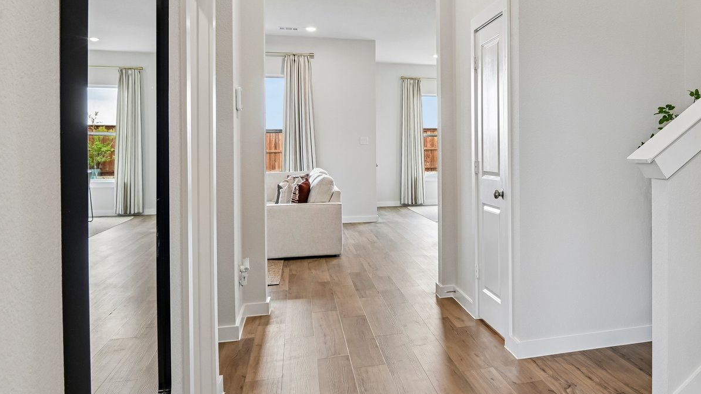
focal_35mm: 36
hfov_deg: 51.2
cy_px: 146
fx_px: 669
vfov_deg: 32.6
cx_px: 578
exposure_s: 1/15
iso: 400
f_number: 8
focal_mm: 20
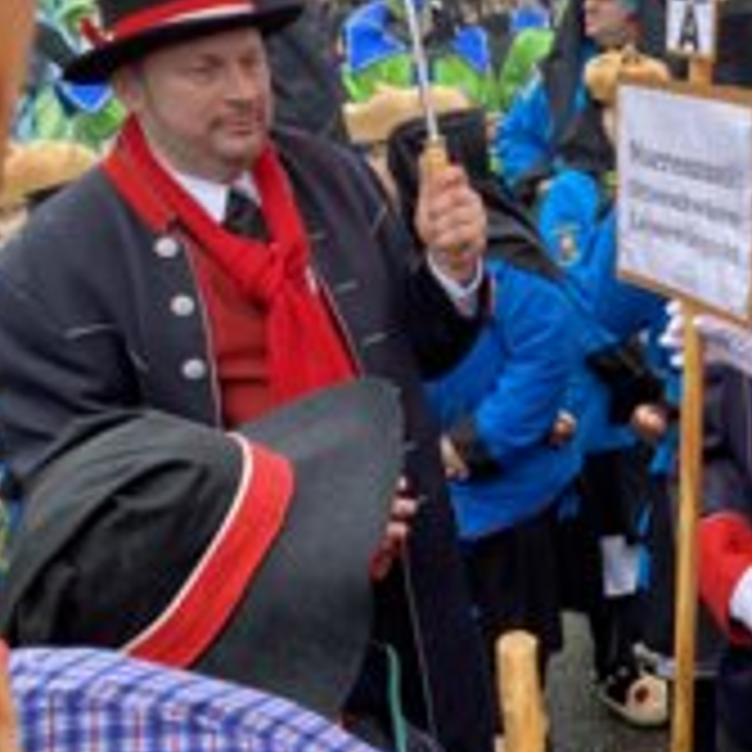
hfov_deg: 28.2
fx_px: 1352
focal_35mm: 55
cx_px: 838
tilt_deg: -15.8
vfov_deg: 31.1
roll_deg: +0.0
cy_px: 414
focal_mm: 4.25
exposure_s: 1/121
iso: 100
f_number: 1.8
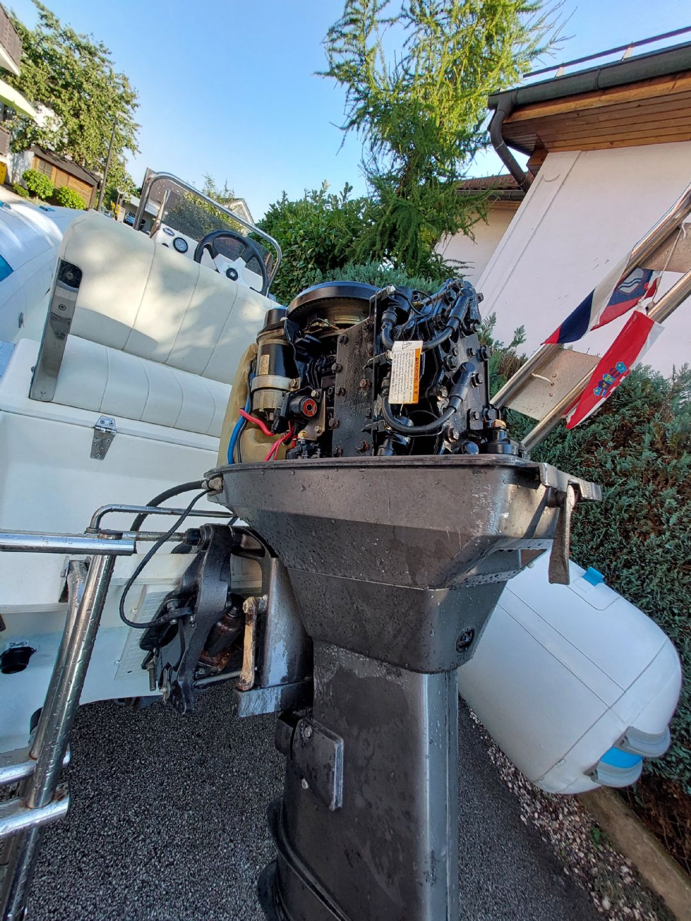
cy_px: 460
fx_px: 346
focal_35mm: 13
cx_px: 346
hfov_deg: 89.9
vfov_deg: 106.2
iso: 64
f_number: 2.2
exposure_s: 1/236
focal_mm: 1.42
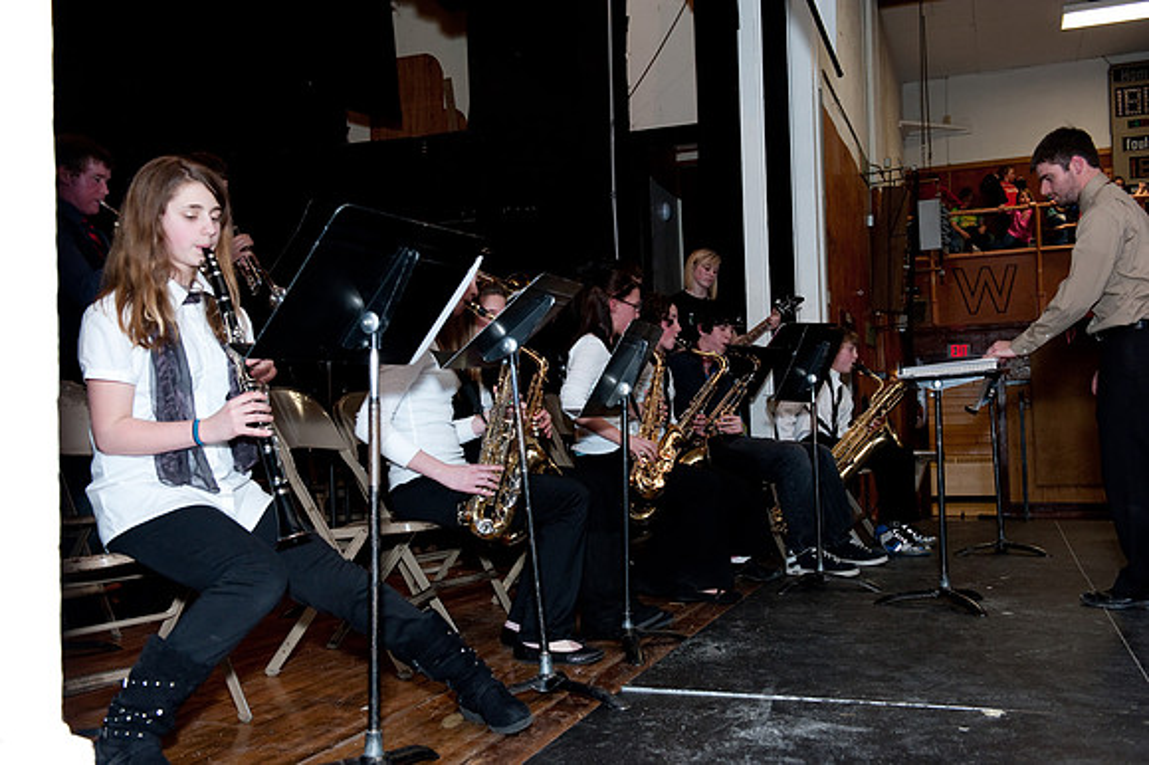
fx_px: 1148
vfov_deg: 36.8
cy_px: 382
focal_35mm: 36
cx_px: 574
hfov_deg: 53.2
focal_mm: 36
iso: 560
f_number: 5.6
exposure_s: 1/180
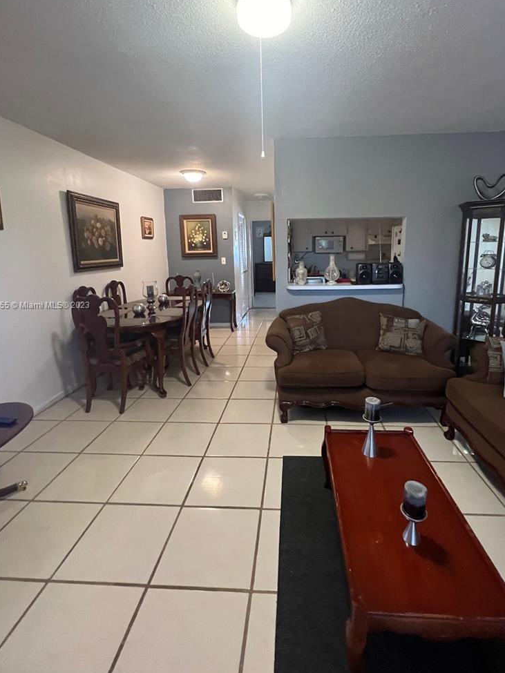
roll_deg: +1.3
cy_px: 306
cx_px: 274
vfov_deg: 94.2
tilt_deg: -8.4
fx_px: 311
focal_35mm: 16
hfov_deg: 77.9
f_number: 1.8
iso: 640
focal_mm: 1.57
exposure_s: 1/60
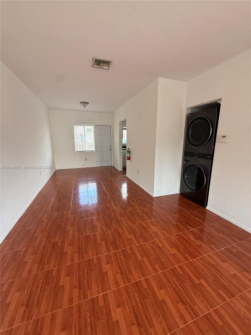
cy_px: 168
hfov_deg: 85.7
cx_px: 126
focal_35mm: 14
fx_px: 135
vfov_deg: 102.1
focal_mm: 2.22
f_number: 2.2
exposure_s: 1/99
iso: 160
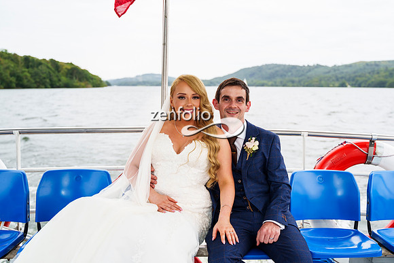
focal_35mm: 41
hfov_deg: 47.8
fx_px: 444
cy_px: 115
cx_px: 213
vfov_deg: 32.9
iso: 250
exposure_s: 1/250
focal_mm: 35
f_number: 2.8
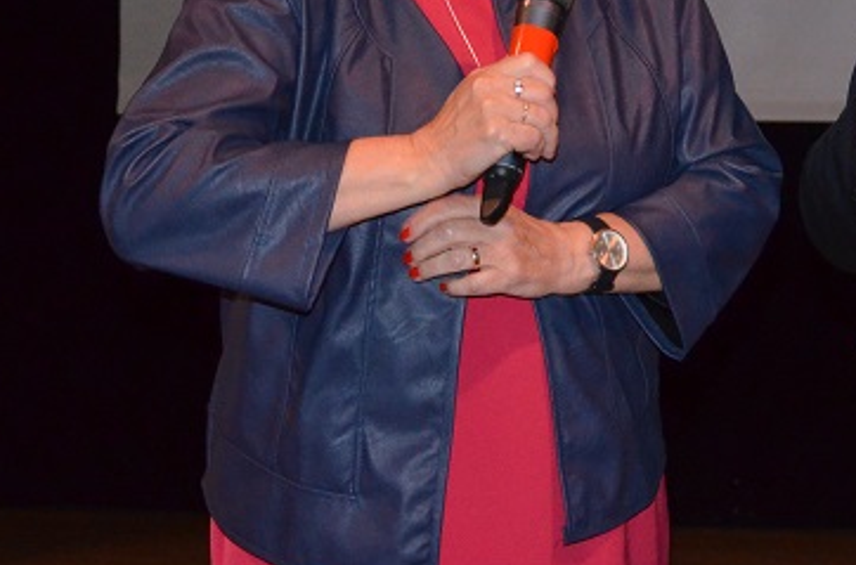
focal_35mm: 116
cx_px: 908
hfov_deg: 17.2
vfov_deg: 11.6
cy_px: 1
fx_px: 2752
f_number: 4.5
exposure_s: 1/60
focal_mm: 35
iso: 3200
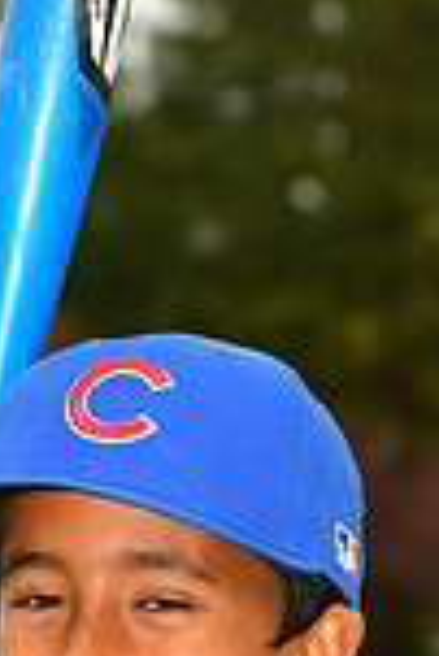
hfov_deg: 3.2
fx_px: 7864
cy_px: 899
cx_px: 141
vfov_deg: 4.8
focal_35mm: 431
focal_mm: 75
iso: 400
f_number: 5
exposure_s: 1/800
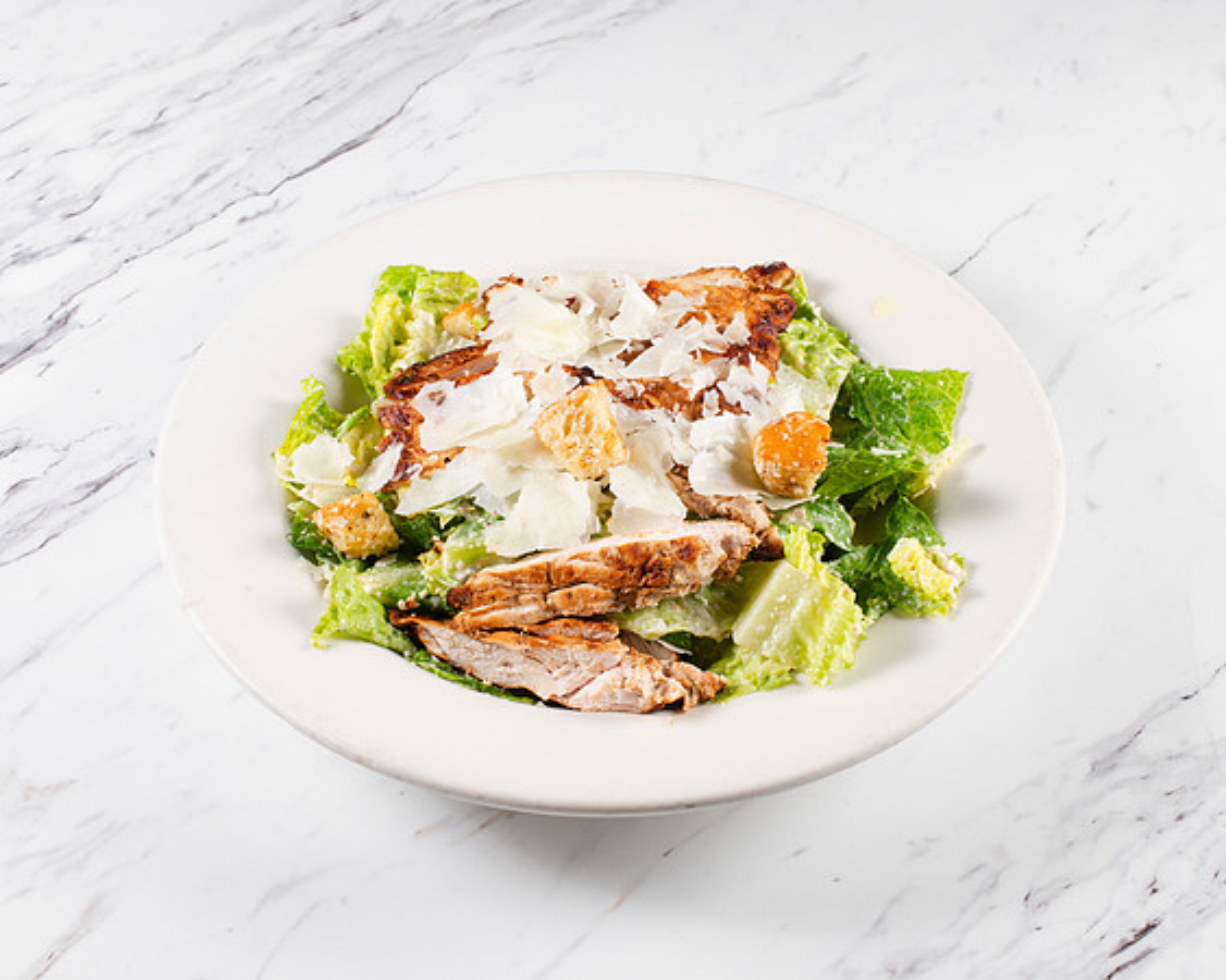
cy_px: 502
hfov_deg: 29.8
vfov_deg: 24.0
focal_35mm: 64
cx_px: 619
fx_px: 2306
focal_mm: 50
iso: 200
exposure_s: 1/200
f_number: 11
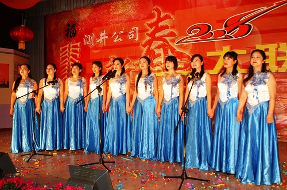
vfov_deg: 39.9
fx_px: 263
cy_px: 95
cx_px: 144
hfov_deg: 57.3
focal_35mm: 33
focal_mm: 22
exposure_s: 1/80
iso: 200
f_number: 4
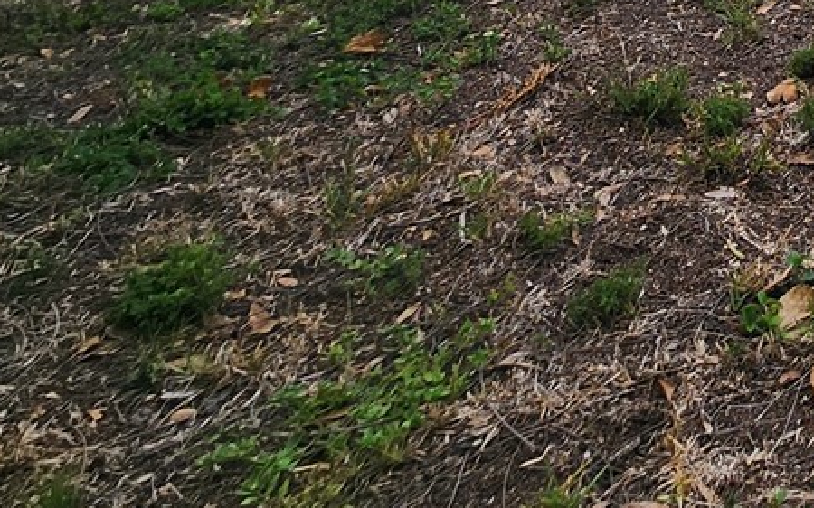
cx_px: 1181
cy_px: -515
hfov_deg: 28.7
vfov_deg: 17.9
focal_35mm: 49
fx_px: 1087
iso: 50
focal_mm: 2.2
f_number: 2.2
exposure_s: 1/1580
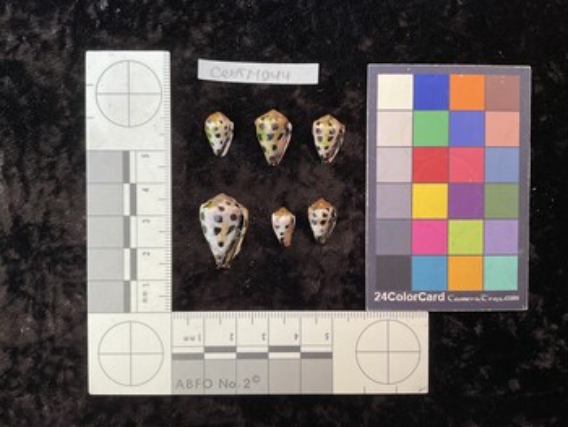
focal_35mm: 29
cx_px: 284
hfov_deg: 61.6
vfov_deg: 48.3
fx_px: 476
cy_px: 214
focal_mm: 3
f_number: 1.8
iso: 64
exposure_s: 1/50
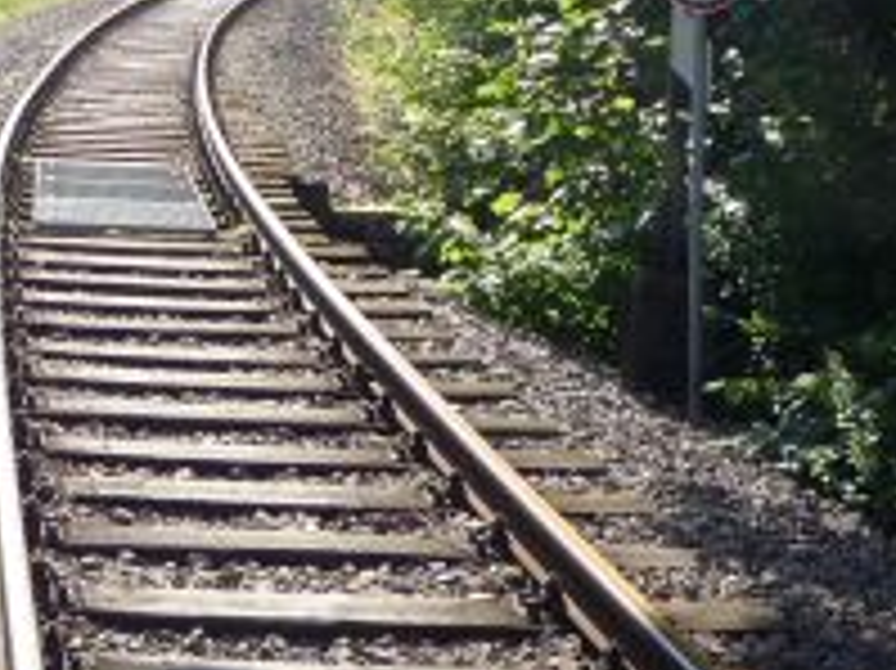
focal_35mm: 99
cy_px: -108
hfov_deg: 19.4
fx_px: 2561
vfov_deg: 14.5
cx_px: 59
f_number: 4
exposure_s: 1/320
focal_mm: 5.2
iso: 100
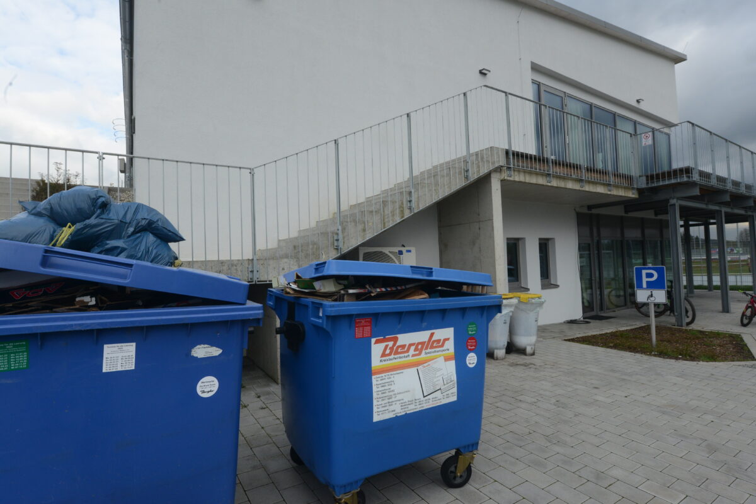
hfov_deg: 90.0
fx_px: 378
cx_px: 378
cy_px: 252
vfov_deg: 67.4
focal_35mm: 18
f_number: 11
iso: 1000
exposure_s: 1/500
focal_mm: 18
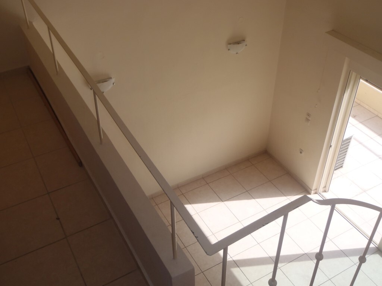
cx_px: 191
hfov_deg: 51.4
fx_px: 397
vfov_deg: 39.7
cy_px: 143
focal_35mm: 36
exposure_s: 1/200
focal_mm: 6.53
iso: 80
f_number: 5
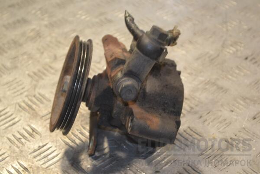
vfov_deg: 16.6
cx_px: 130
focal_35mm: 82
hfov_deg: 24.6
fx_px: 596
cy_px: 87
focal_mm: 55
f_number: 5.6
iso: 450
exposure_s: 1/60
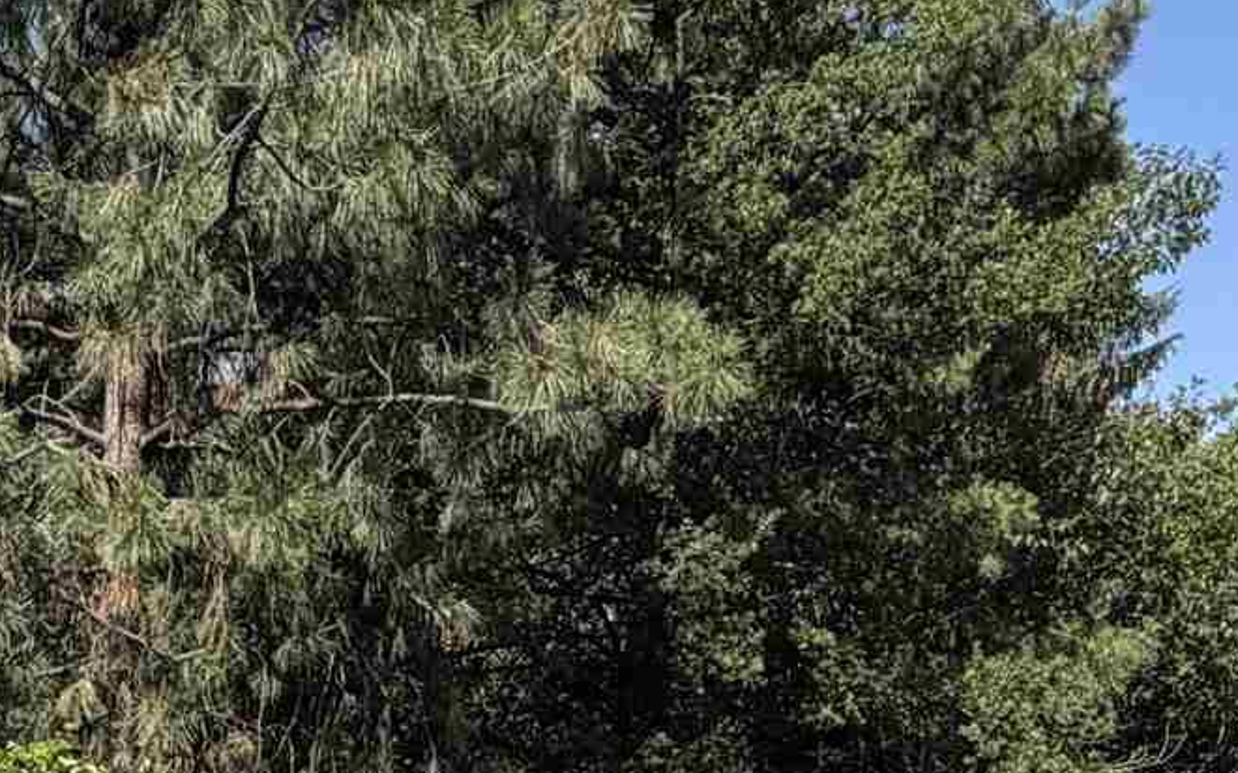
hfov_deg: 28.8
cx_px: 169
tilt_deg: -15.2
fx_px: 2328
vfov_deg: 15.5
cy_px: 1490
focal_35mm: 69
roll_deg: -2.8
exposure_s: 1/770
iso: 32
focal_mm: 2.22
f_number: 2.2
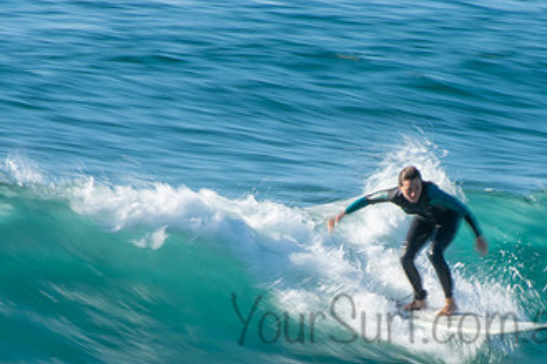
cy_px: 305
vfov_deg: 1.3
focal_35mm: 1058
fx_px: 16067
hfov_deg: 2.0
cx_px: 402
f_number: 22
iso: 100
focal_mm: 400
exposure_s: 1/20
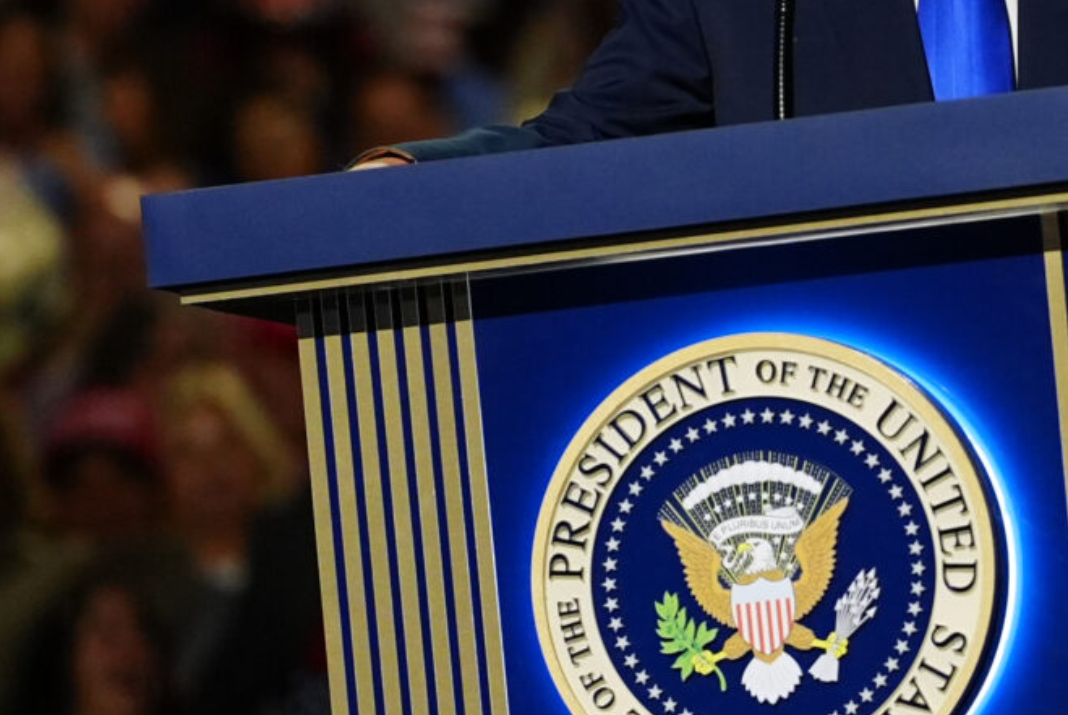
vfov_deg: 2.0
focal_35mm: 683
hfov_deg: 3.0
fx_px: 20284
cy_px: 169
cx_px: 820
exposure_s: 1/500
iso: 2500
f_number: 2.8
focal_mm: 200
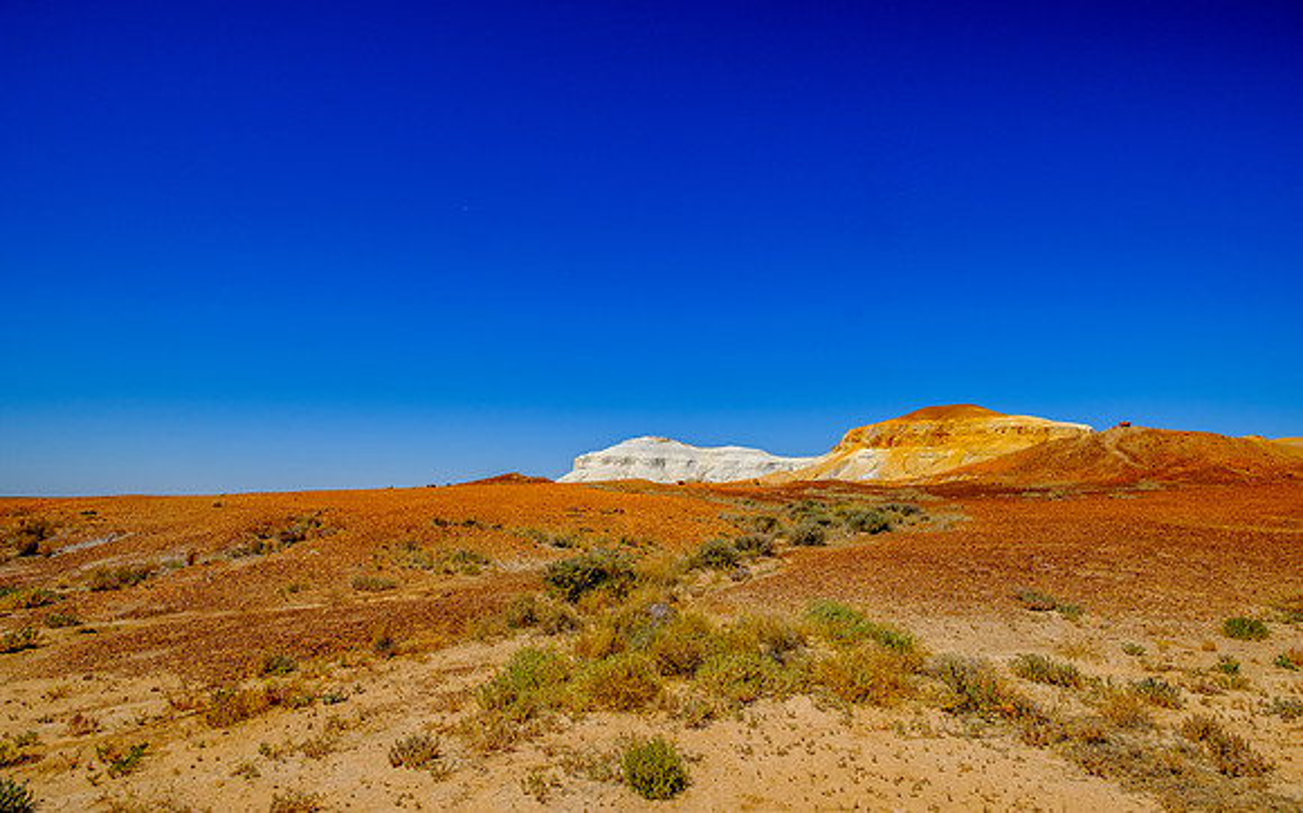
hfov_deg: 86.9
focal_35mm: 19
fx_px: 687
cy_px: 379
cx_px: 652
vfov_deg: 61.2
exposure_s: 1/1250
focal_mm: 12.6
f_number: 8
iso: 200
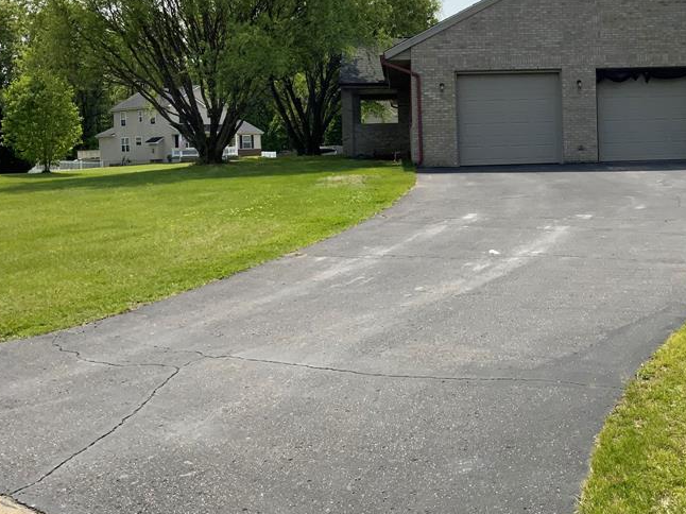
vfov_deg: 31.2
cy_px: 166
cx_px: 494
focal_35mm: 46
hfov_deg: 40.4
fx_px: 911
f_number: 1.8
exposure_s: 1/2667
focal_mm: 3
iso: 16
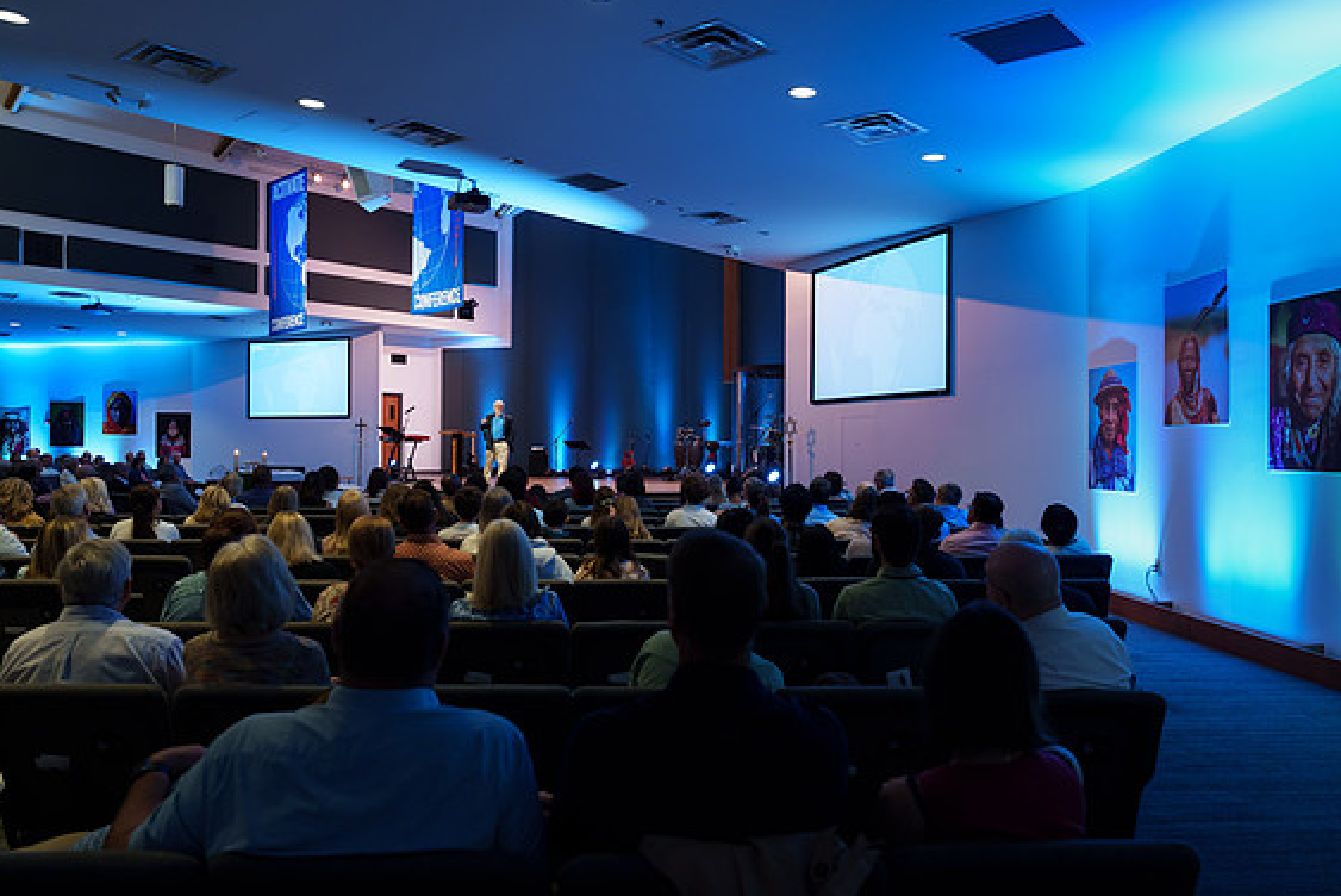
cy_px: 447
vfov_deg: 51.3
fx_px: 932
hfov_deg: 71.5
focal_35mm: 25
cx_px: 681
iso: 1000
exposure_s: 1/80
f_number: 4
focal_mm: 24
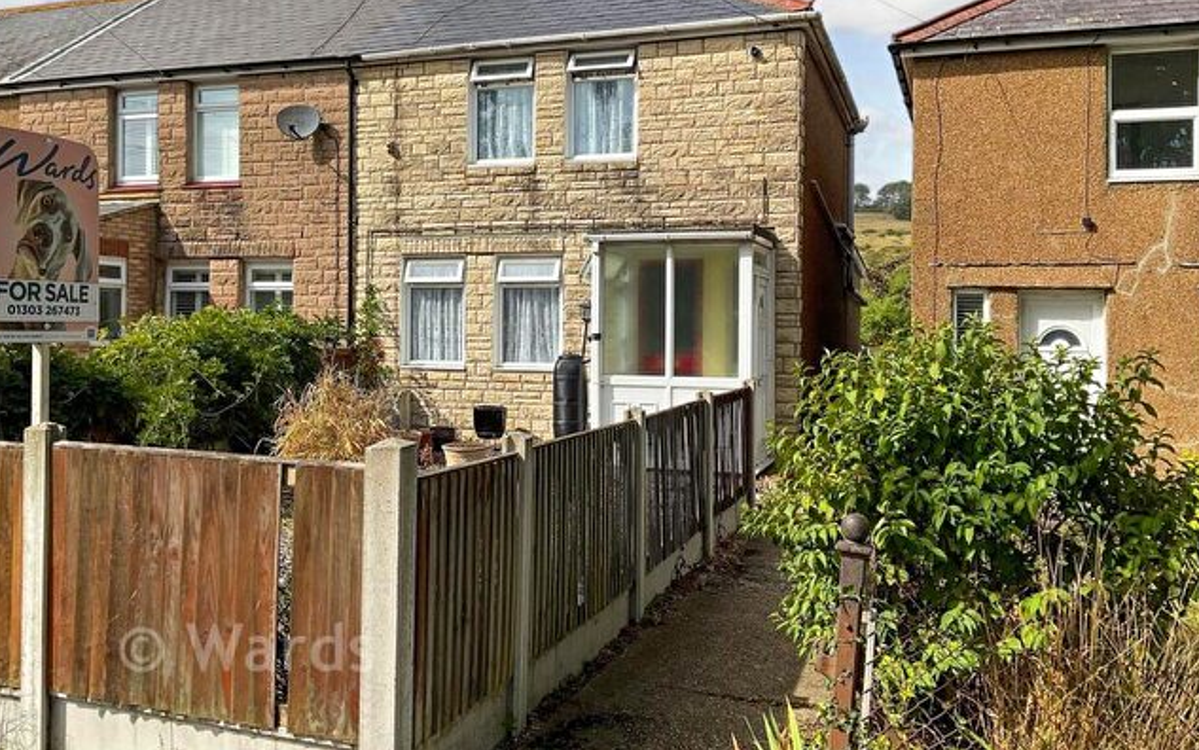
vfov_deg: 37.2
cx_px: 547
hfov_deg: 56.6
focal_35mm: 34
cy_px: 310
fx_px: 1111
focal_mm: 3
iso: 16
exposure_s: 1/1675
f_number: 1.8
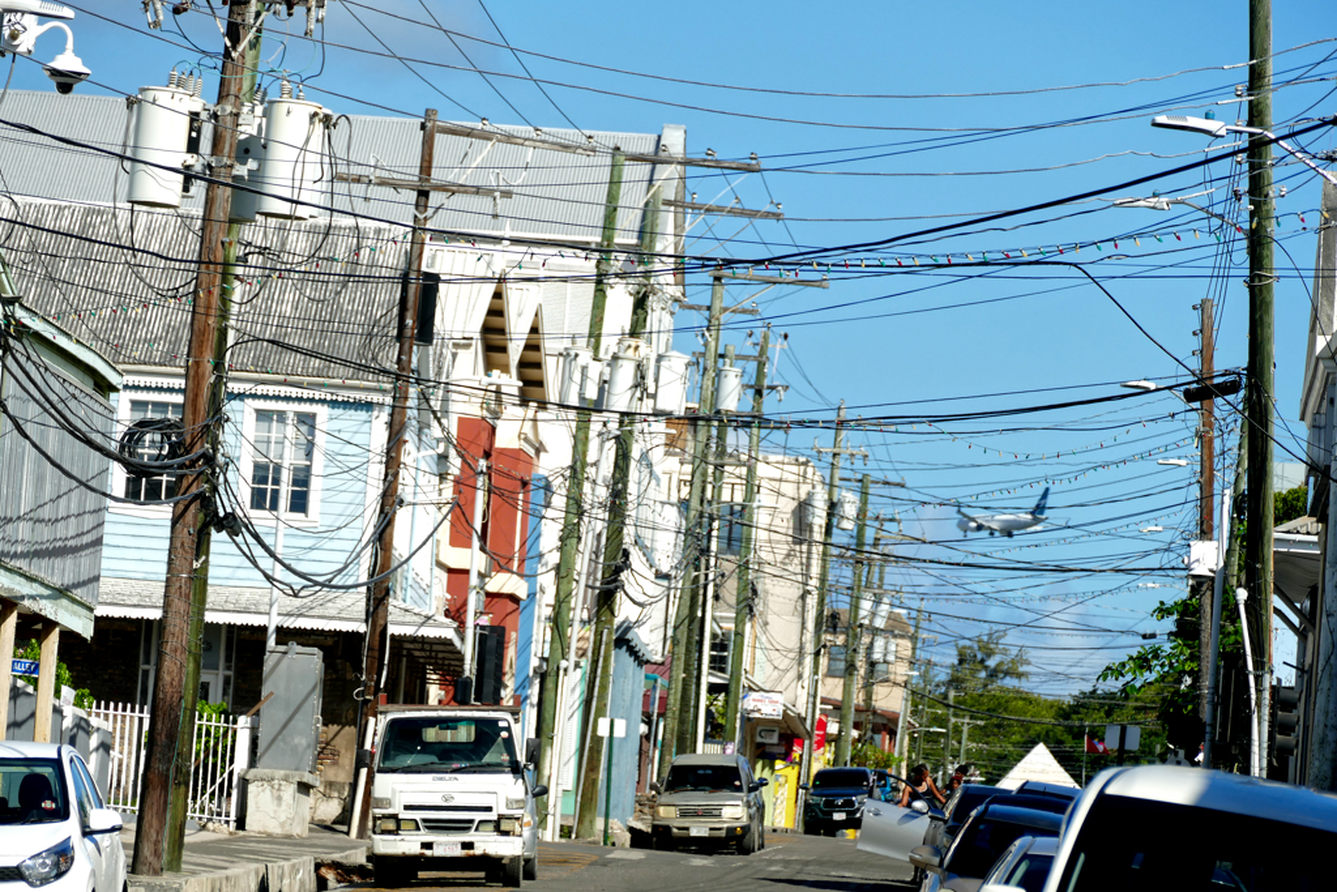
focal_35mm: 289
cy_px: 446
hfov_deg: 7.1
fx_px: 10734
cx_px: 668
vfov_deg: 4.8
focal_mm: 105.6
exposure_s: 1/2000
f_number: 4.5
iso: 125
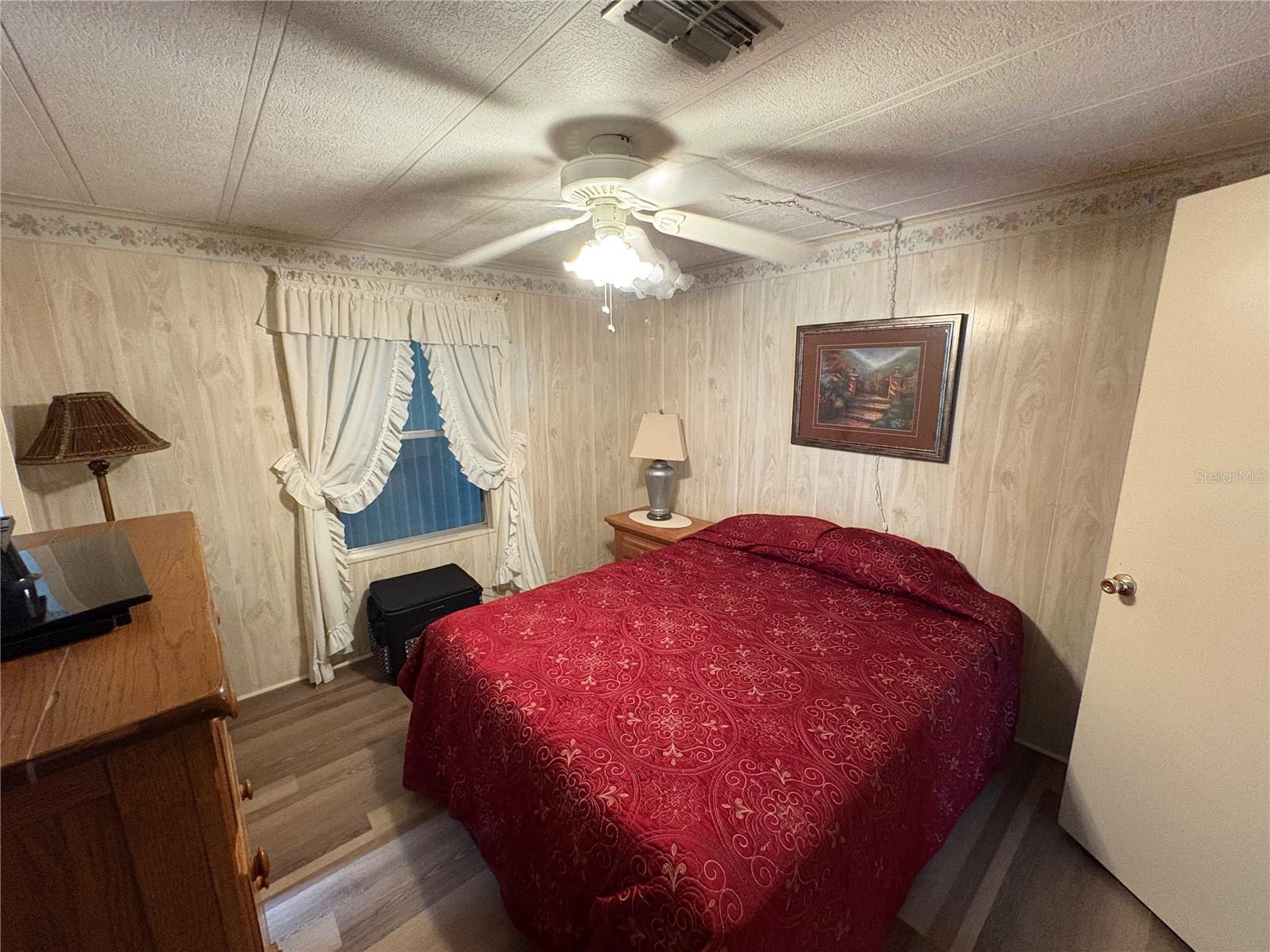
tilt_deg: -12.4
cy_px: 476
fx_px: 514
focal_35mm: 14
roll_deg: +0.6
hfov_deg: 102.1
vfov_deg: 85.7
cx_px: 635
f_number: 2.2
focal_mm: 2.22
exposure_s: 1/60
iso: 640
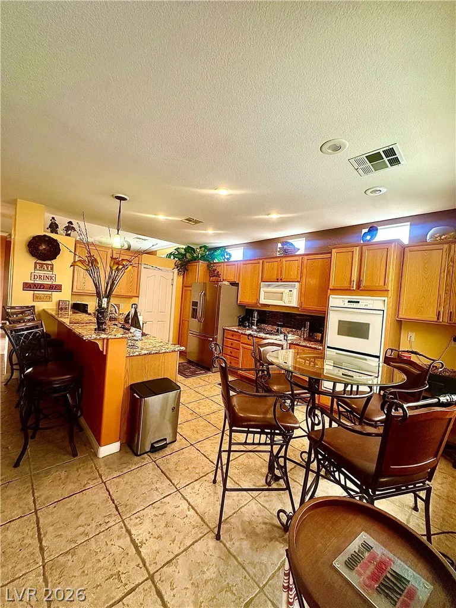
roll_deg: -4.8
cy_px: 304
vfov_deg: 102.1
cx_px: 228
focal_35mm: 14
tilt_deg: -0.6
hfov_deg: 85.7
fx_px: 246
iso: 200
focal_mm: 2.22
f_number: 2.2
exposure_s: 1/120
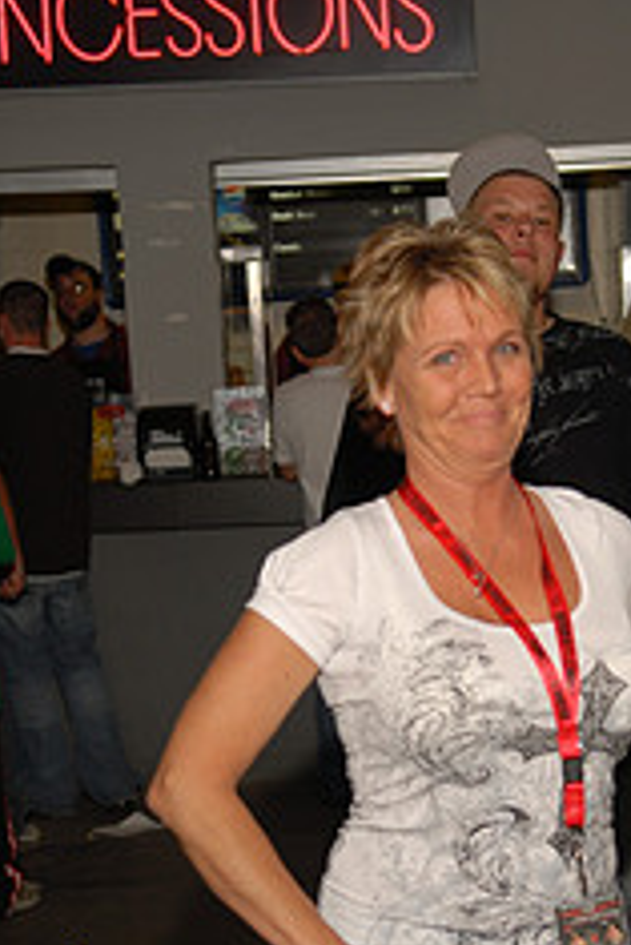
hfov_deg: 15.3
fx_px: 2335
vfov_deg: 22.5
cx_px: 472
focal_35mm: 89
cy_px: 768
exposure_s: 1/250
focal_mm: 31
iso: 100
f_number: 2.8
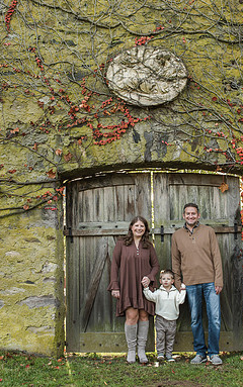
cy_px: 201
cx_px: 139
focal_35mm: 44
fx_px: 465
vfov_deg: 45.2
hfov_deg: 29.2
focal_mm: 27
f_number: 4.5
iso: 500
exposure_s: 1/400
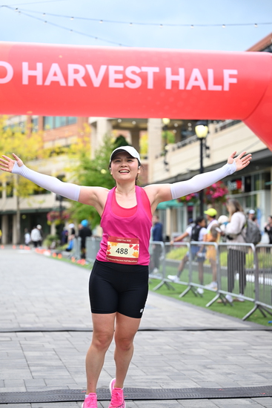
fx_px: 793
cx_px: 136
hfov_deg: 19.5
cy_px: 204
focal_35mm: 70
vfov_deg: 28.8
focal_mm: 70
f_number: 2.8
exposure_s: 1/2000
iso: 640
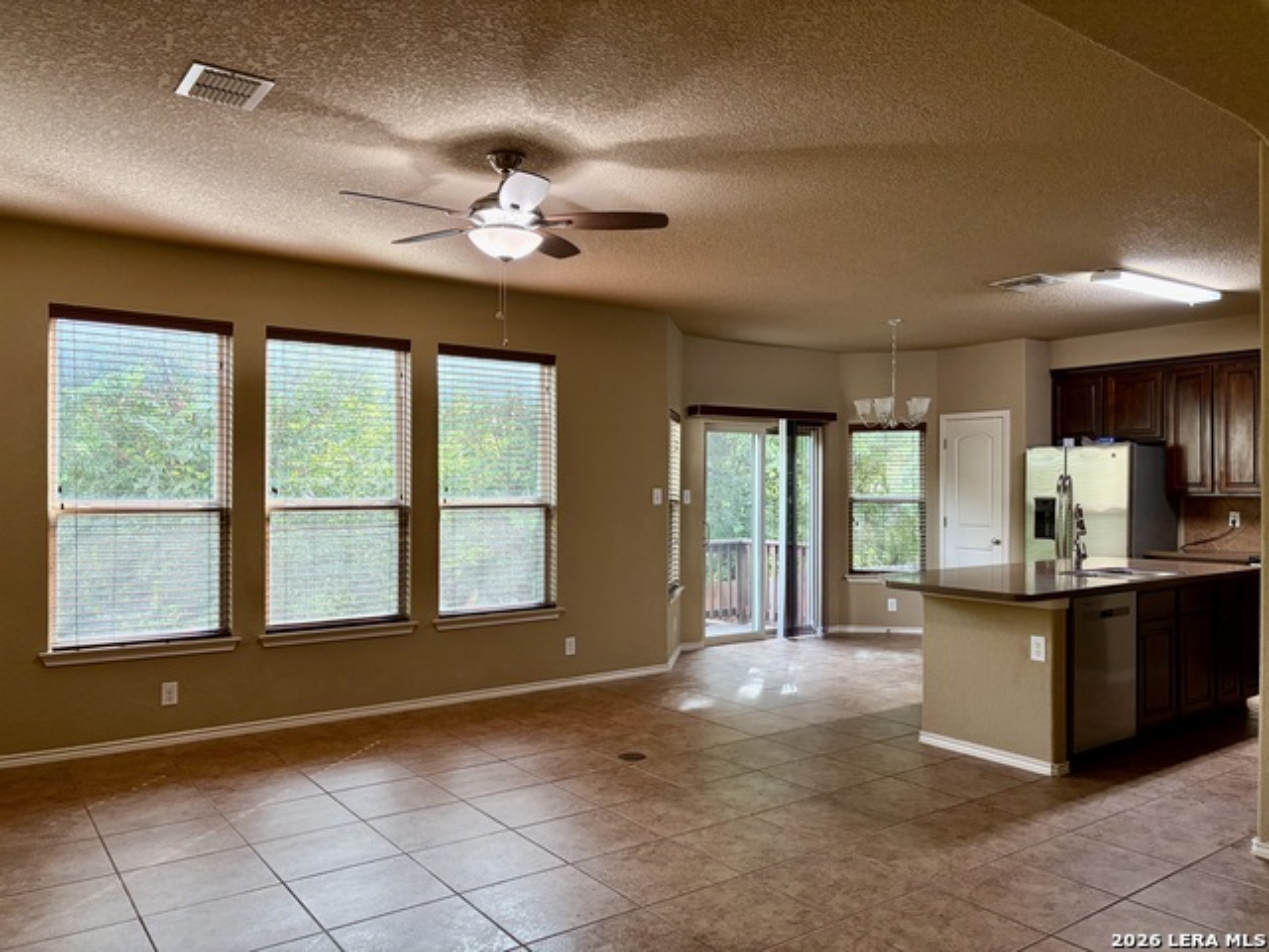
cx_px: 634
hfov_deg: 67.3
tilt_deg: +0.5
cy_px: 476
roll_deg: +0.3
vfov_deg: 53.1
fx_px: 953
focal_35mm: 26
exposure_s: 1/60
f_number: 1.6
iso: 125
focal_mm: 5.96
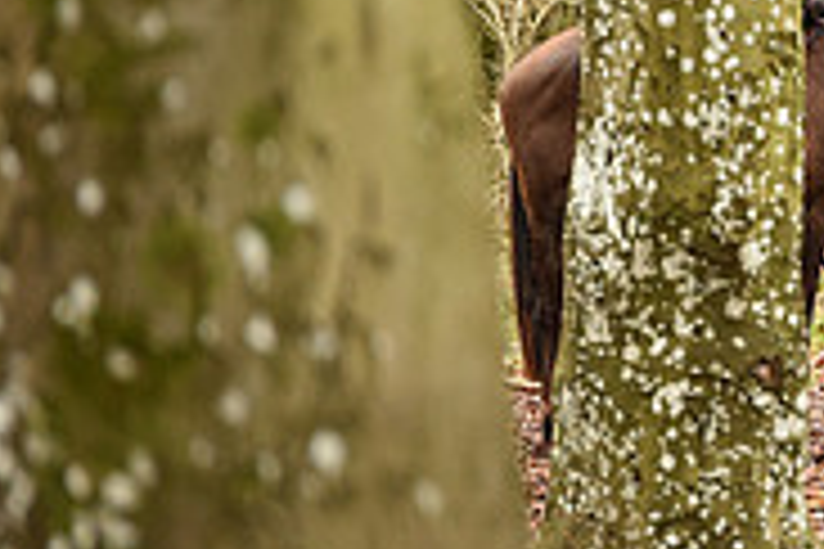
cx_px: 1297
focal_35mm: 635
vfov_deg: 2.2
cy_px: 40
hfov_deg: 3.2
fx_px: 14533
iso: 1800
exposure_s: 1/1250
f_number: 4
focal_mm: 200
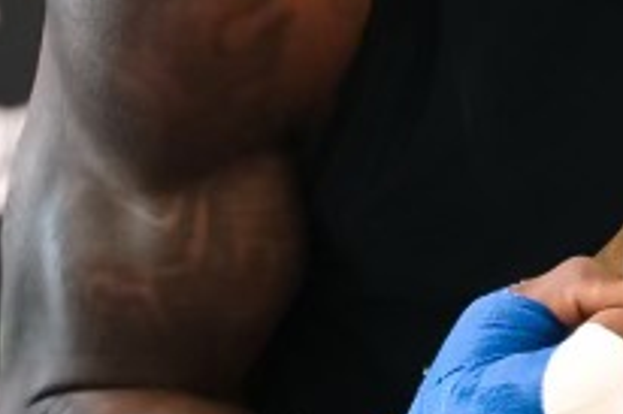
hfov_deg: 6.3
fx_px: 5585
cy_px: -57
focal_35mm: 323
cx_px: 862
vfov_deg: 4.2
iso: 8000
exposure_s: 1/200
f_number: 4
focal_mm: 82
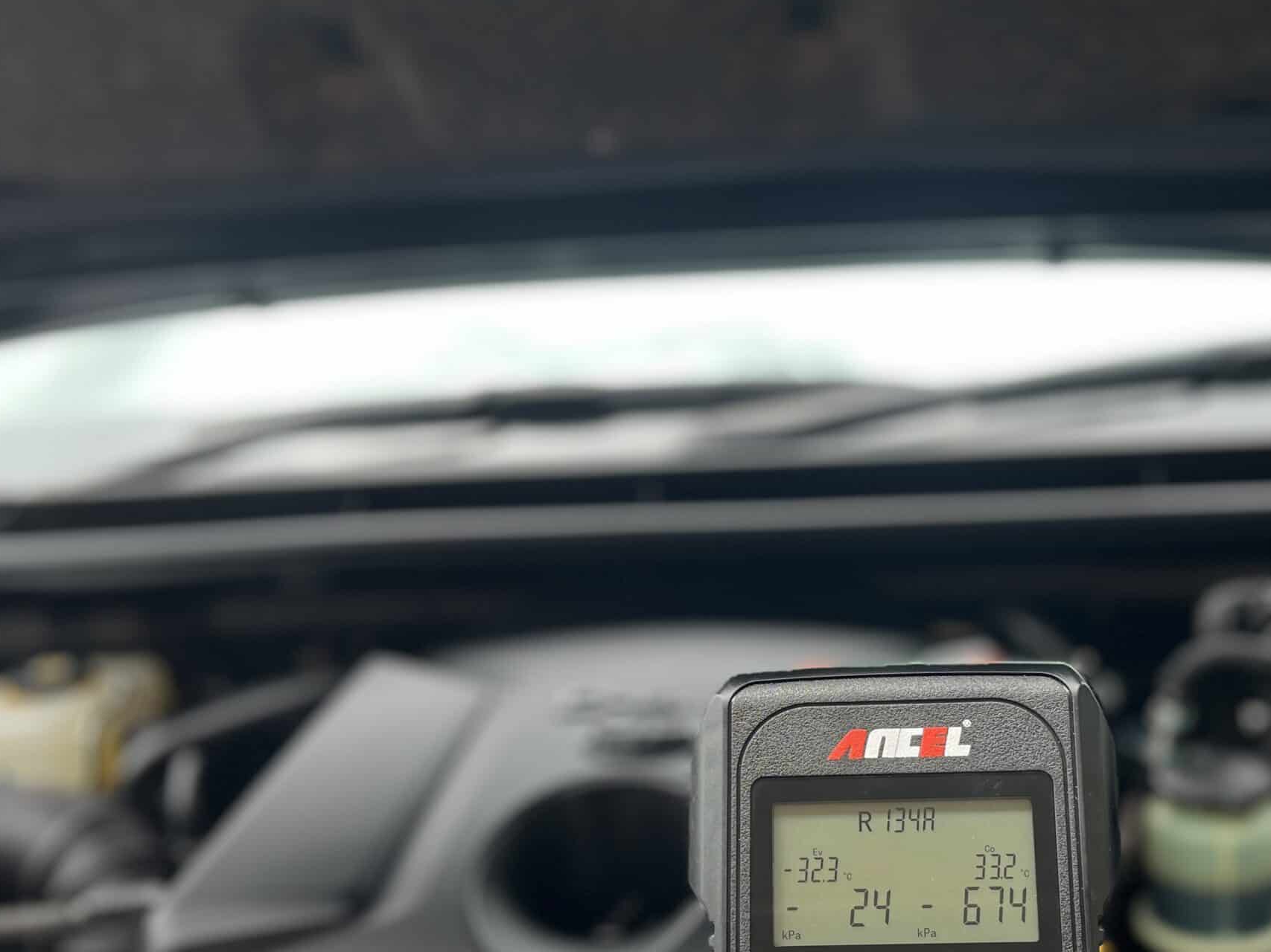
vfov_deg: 36.1
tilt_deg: -19.8
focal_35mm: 39
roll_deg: +4.3
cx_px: 829
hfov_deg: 47.2
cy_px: 696
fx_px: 1432
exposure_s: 1/203
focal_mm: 5.1
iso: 40
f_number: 1.6
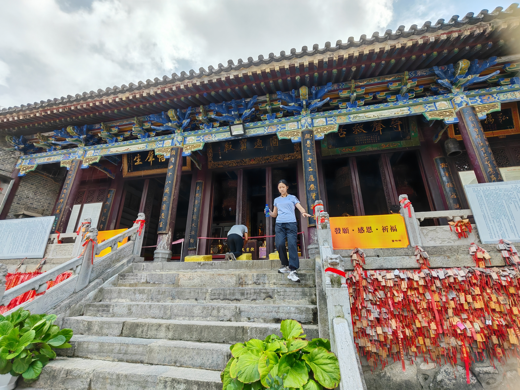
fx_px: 240
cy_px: 195
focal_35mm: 16
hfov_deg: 94.5
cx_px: 260
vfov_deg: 78.1
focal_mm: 1.96
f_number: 2.2
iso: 50
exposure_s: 1/320
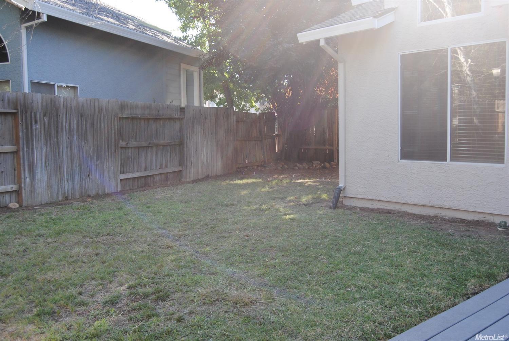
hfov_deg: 55.1
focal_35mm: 34
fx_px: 488
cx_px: 254
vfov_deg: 38.4
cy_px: 170
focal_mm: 23
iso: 200
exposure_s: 1/125
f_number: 5.6
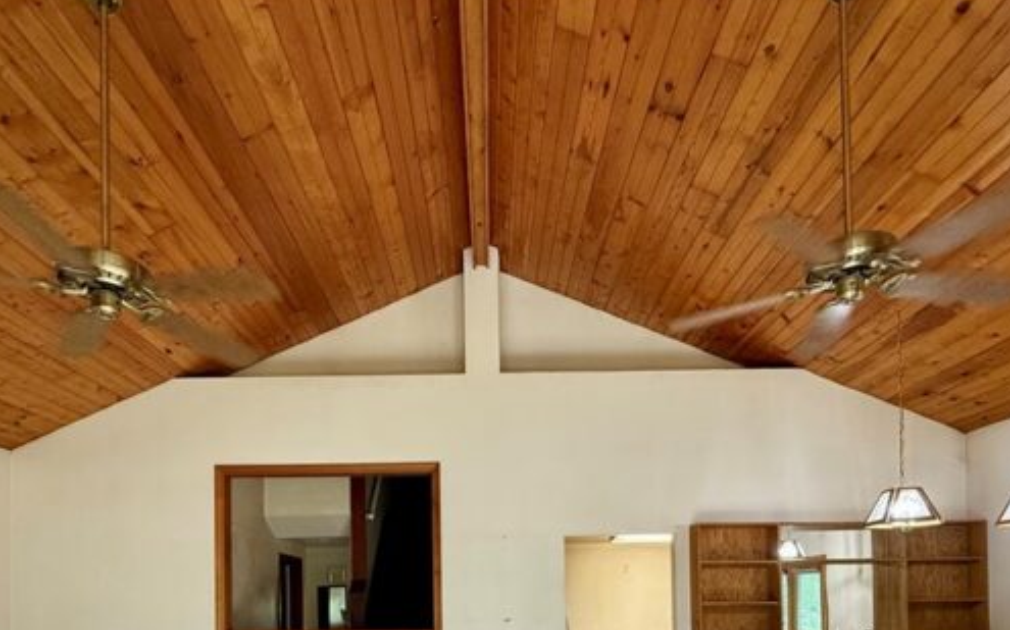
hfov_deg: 74.8
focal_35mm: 24
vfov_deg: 45.1
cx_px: 500
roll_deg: +0.7
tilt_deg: +1.2
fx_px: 660
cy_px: 595
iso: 200
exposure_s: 1/60
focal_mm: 2.22
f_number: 2.2
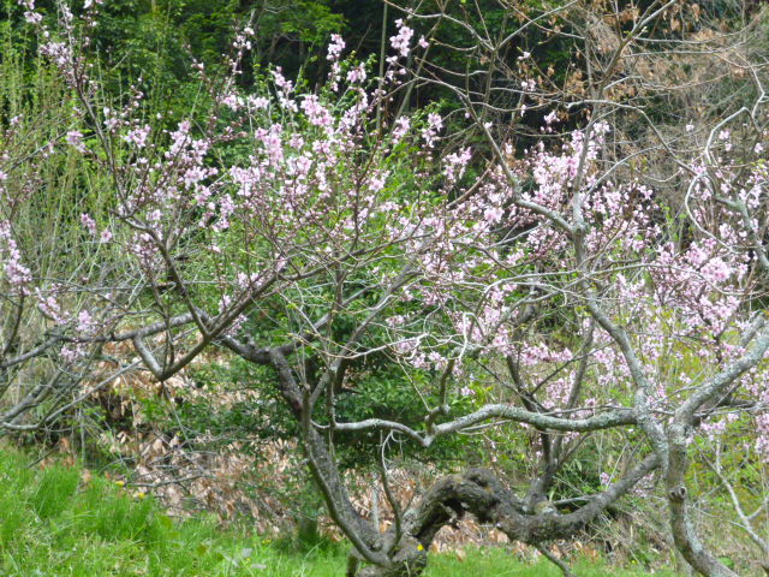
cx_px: 384
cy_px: 288
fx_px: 1555
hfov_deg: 27.8
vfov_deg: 21.0
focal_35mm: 70
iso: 400
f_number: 5
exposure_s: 1/60
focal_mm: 12.5
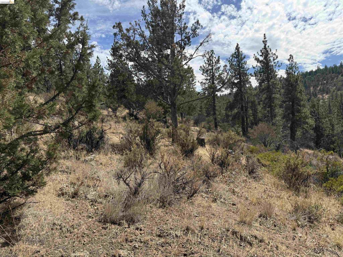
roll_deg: +0.4
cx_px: 172
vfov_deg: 56.8
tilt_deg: -3.0
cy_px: 128
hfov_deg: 71.6
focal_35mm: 24
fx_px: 238
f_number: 1.78
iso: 125
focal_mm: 6.76
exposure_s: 1/6711
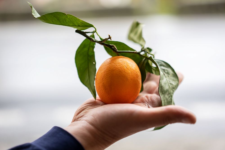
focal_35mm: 55
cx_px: 112
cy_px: 75
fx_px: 344
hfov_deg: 36.2
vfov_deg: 24.6
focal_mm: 55
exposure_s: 1/125
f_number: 1.8
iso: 125
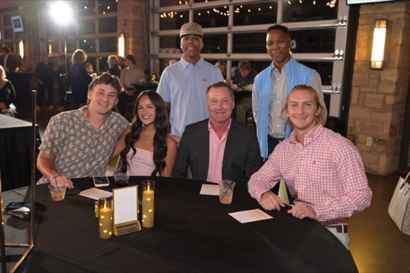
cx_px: 205
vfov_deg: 38.3
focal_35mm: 34
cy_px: 136
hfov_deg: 55.1
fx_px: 393
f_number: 4
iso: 1600
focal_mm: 34.5
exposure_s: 1/125
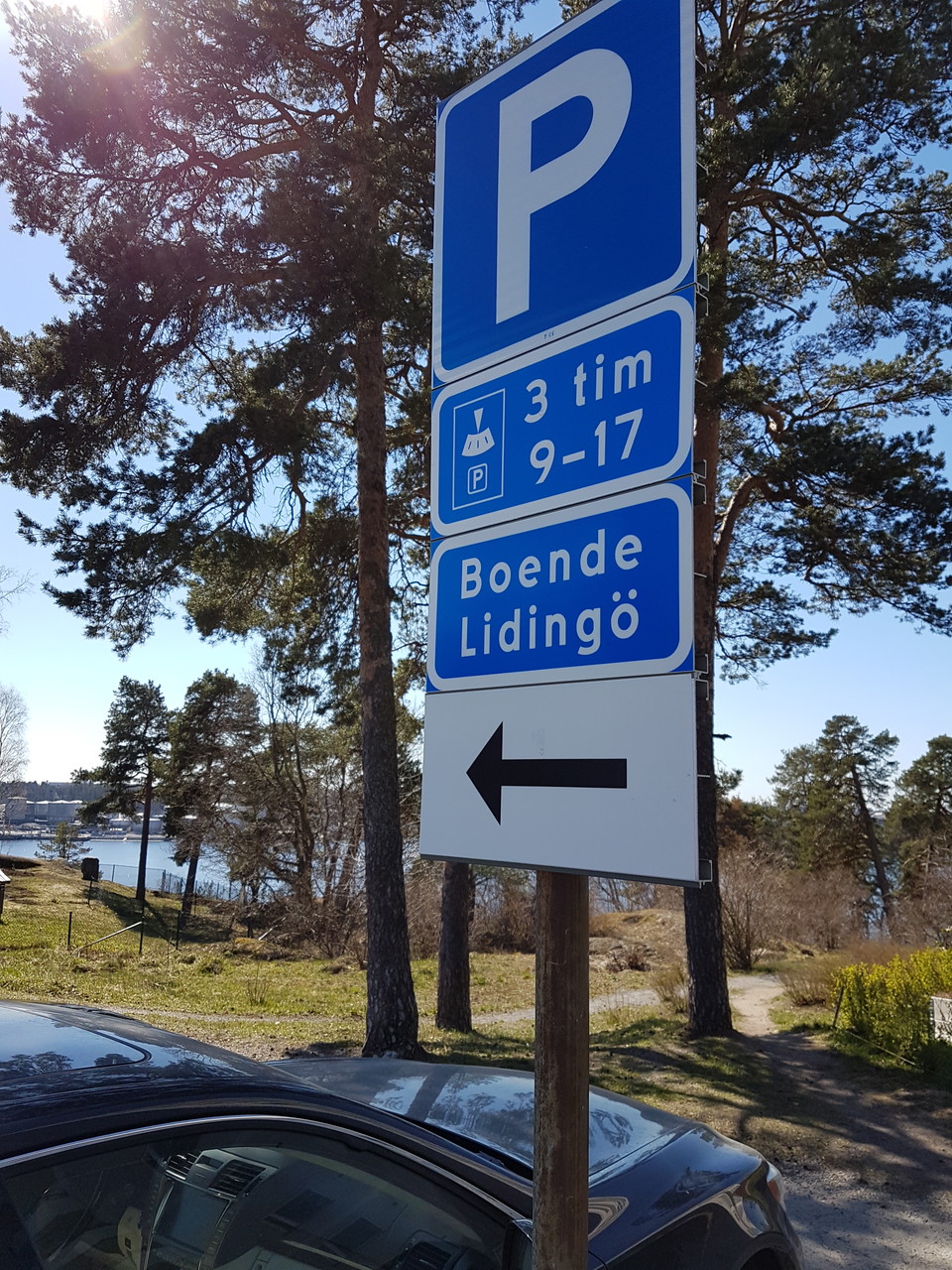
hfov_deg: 53.1
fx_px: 953
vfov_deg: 67.3
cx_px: 476
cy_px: 635
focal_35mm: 26
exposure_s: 1/1716
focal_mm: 4.2
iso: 40
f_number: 1.7
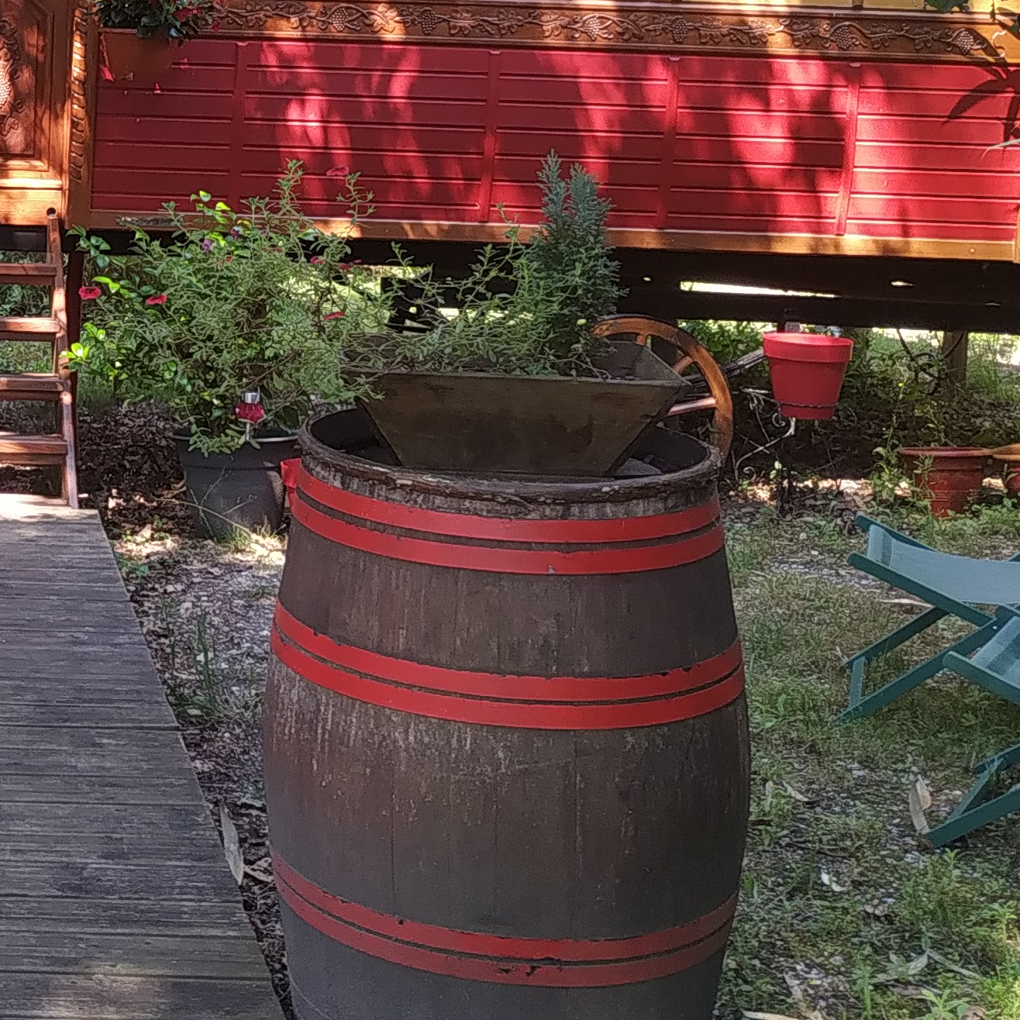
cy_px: 115
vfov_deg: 25.7
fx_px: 2167
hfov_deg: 24.6
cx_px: -110
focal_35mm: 65
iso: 125
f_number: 1.9
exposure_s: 1/119
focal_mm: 3.94
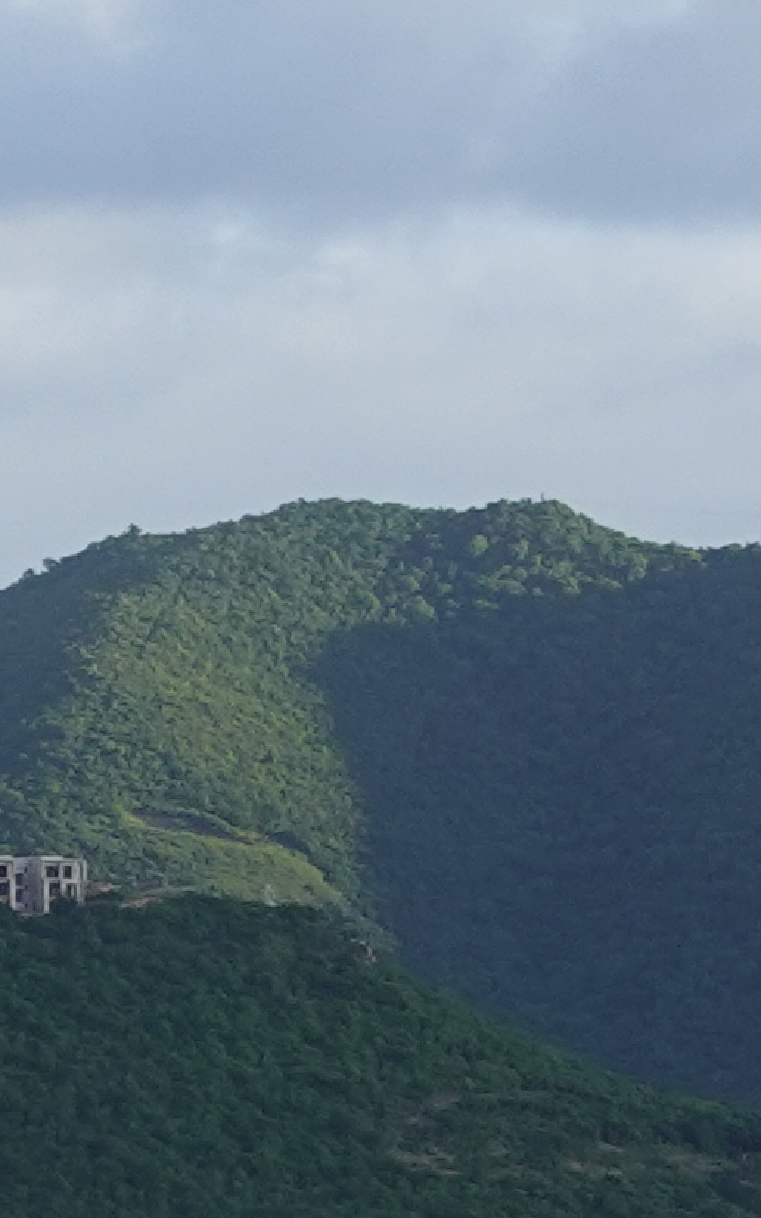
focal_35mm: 547
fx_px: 18158
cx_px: 1488
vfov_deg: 3.8
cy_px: 874
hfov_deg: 2.4
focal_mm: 29.67
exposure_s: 1/250
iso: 100
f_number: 5.6
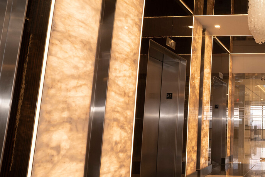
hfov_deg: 42.1
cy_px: 76
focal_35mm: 38
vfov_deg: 35.0
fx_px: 280
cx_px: 279
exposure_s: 1/60
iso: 800
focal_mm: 18
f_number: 9
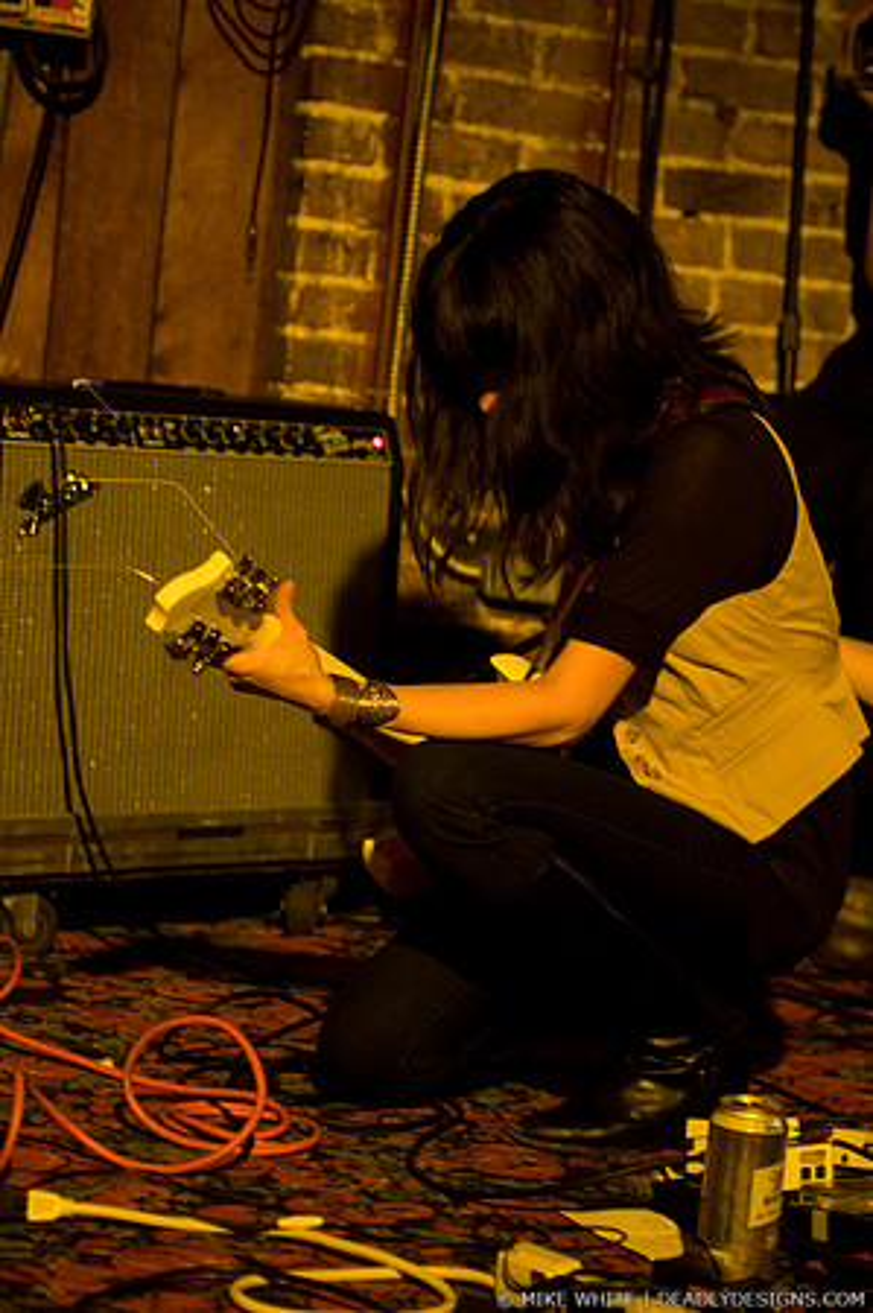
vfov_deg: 19.5
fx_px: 3828
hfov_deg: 13.0
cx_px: 436
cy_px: 656
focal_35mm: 105
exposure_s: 1/40
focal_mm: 70
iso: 1000
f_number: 2.8
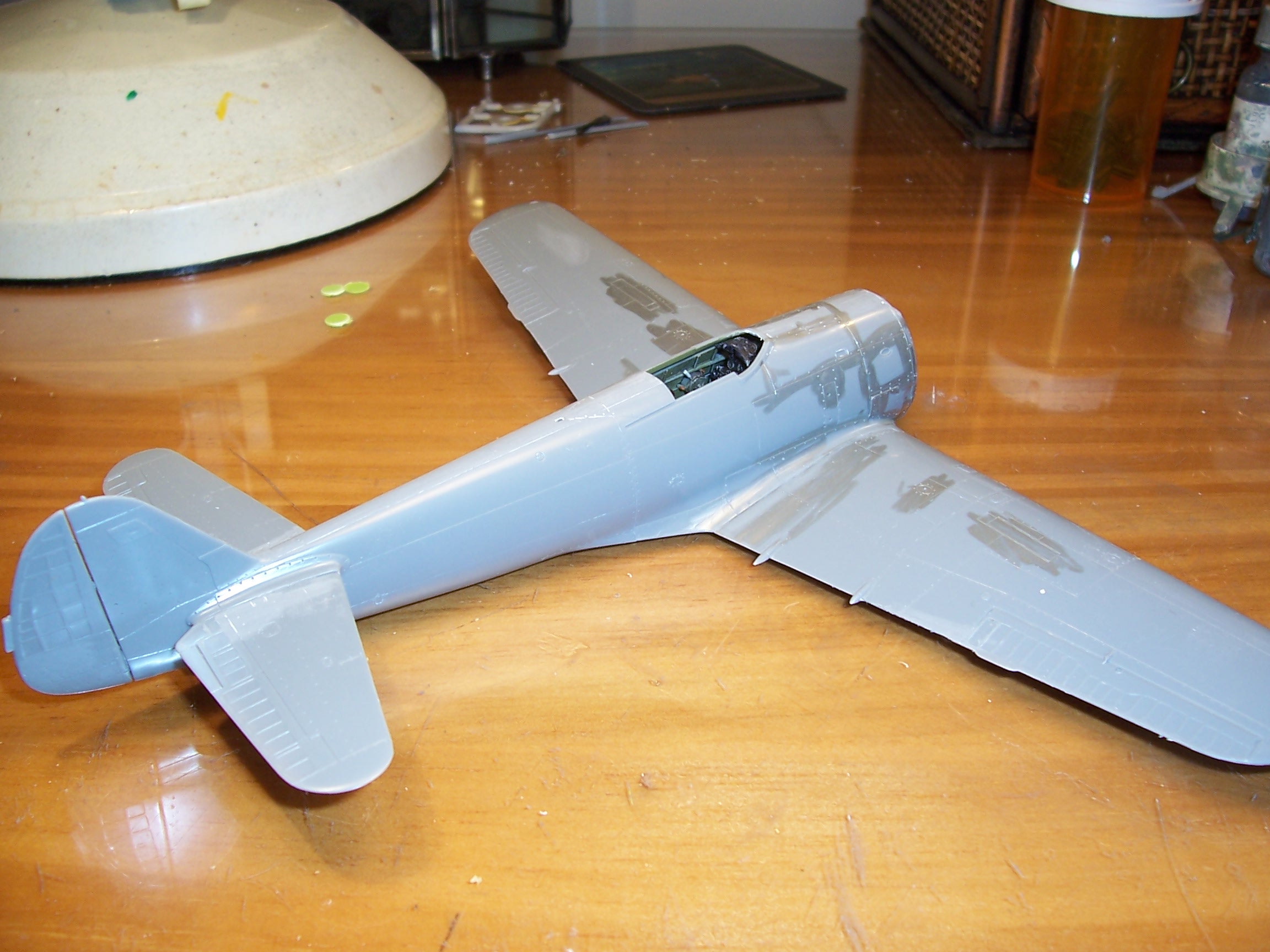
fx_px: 1247
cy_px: 476
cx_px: 635
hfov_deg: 54.0
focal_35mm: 34
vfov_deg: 41.8
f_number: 2.7
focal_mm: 5.6
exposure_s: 1/125
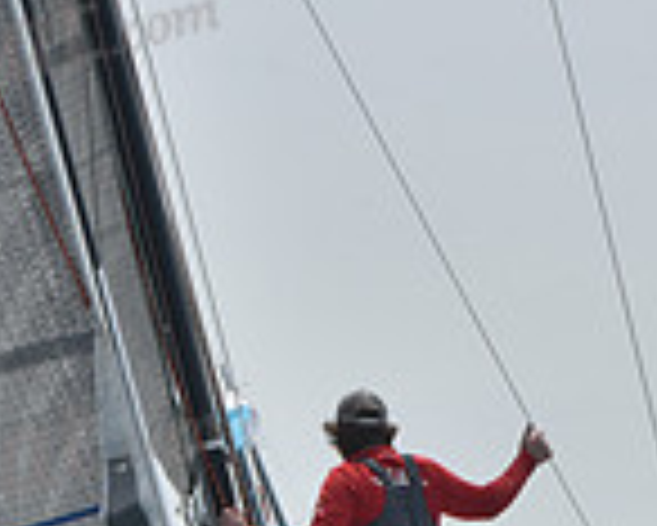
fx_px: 14477
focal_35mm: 744
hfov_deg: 2.6
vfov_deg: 2.1
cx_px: 454
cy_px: 663
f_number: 11
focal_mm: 200
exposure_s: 1/800
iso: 250
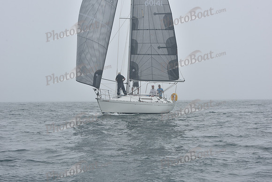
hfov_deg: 24.8
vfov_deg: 16.7
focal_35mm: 82
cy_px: 91
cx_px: 136
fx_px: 620
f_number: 11
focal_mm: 82
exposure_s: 1/800
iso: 250
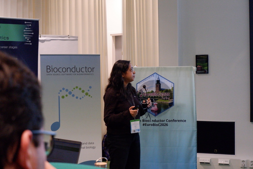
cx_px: 126
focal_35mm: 66
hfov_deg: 30.5
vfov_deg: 20.6
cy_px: 84
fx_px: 464
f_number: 5.6
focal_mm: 44.5
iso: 6400
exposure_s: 1/180
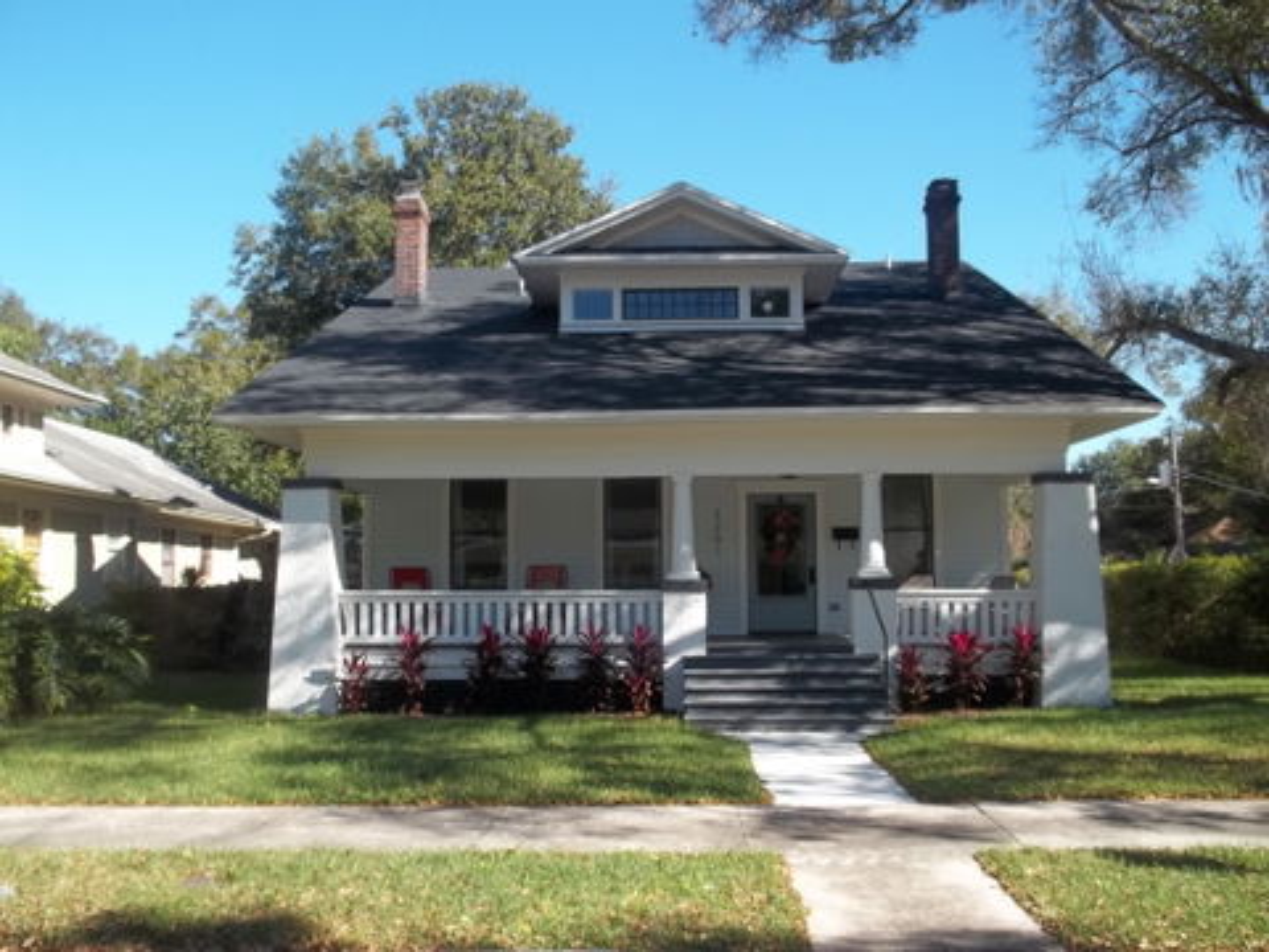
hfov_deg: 55.4
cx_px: 634
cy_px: 476
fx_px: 1210
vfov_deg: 42.9
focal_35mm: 33
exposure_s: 1/400
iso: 64
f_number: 3.3
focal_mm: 5.9
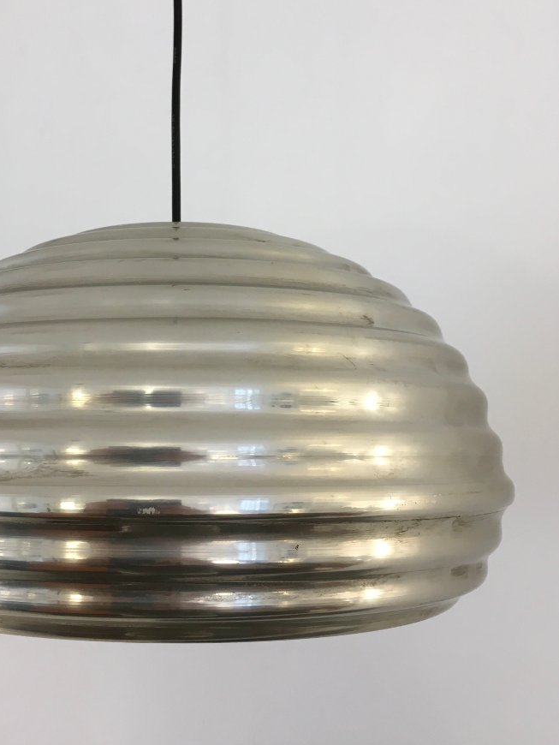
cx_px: 176
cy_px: 294
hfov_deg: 35.5
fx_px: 861
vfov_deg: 46.5
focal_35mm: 40
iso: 32
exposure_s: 1/33
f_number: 2.2
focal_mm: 4.15
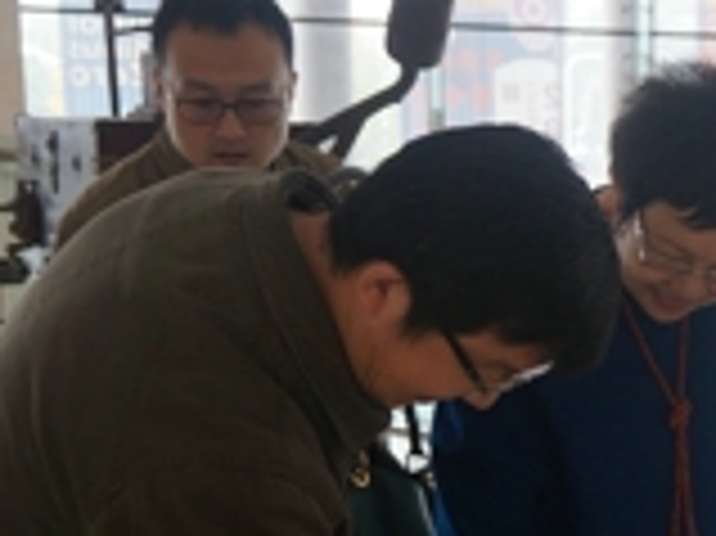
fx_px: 1881
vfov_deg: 16.0
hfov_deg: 19.9
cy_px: 495
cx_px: 910
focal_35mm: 91
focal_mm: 20
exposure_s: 1/60
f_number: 4
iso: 250
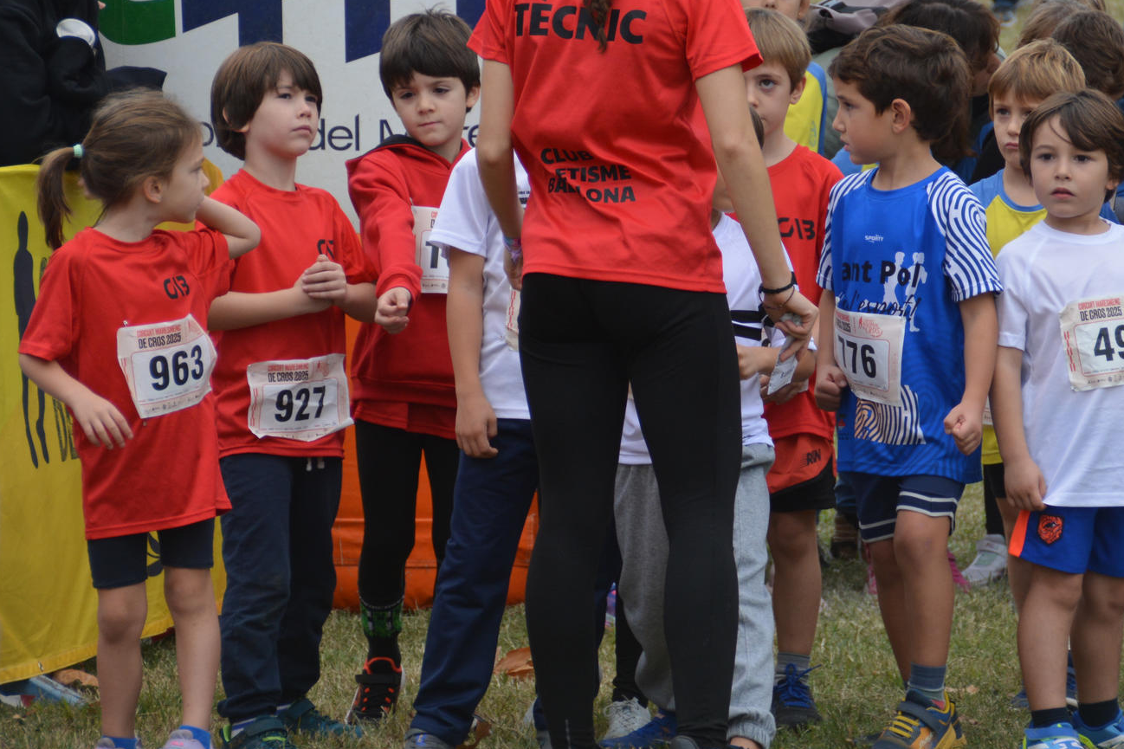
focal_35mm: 284
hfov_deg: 7.3
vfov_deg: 4.8
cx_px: 696
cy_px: 310
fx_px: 8865
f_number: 6
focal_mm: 120
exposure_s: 1/500
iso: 400
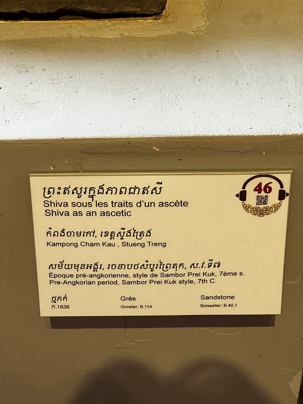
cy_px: 202
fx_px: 899
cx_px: 152
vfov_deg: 25.3
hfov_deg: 19.1
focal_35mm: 77
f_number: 2.8
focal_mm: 9
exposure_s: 1/60
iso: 500
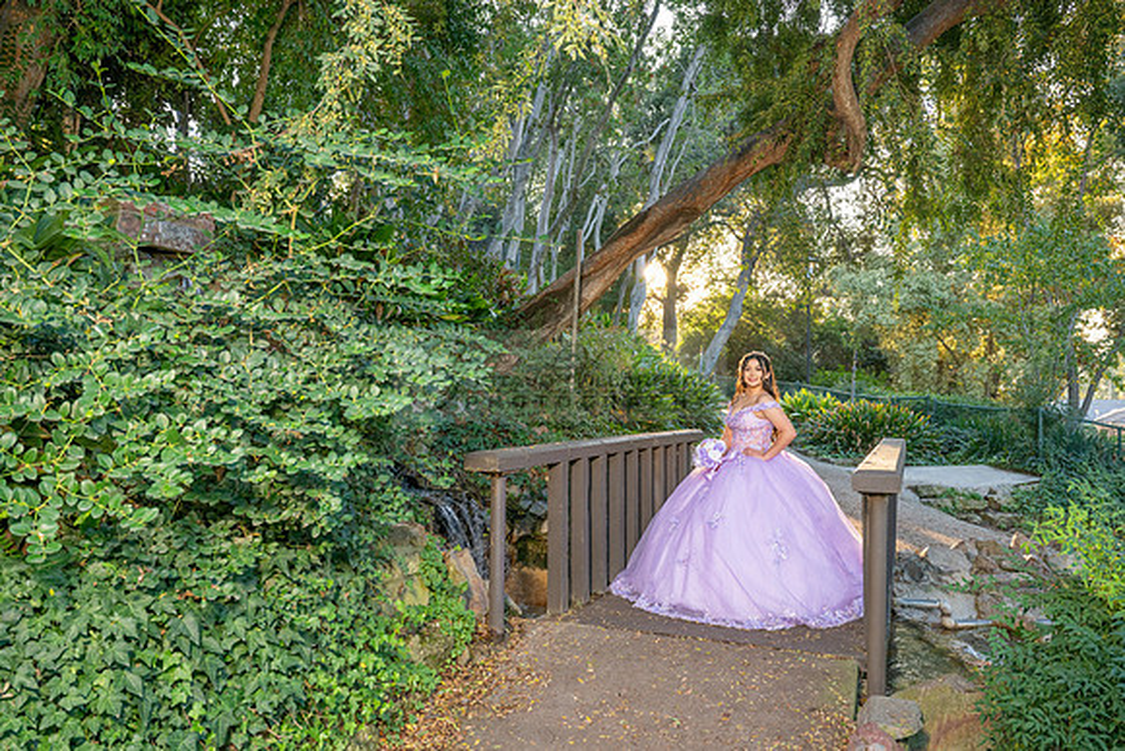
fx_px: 844
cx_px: 562
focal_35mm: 27
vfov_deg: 48.0
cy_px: 376
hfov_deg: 67.4
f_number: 4.5
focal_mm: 27
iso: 400
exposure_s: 1/200
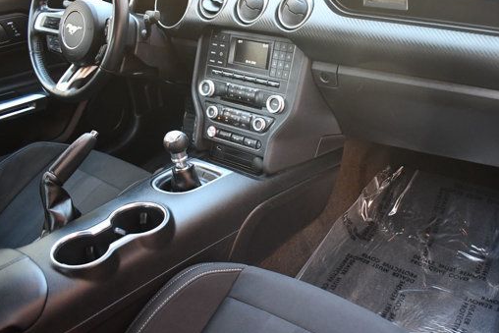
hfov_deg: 55.2
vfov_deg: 38.8
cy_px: 137
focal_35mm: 34
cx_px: 311
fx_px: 471
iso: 1800
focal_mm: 18
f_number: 3.5
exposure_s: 1/125
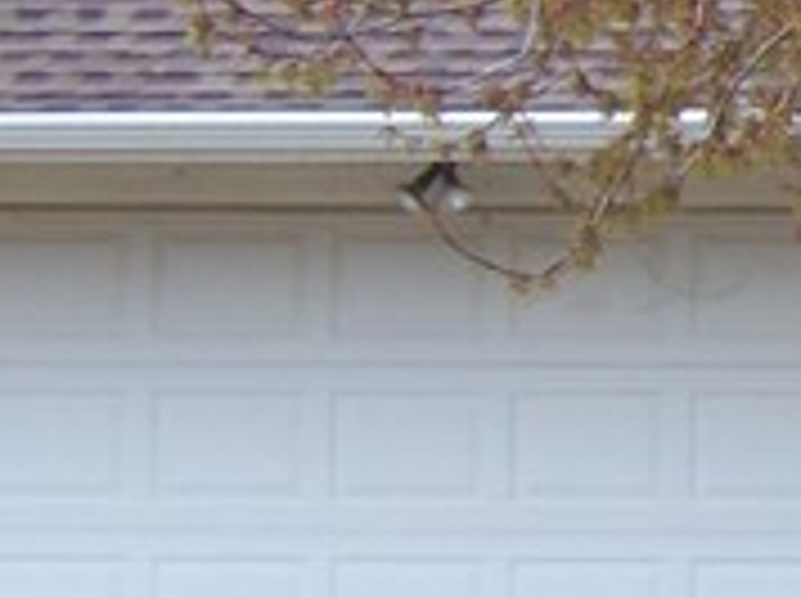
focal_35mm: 219
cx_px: 1908
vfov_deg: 6.8
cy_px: 391
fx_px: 5061
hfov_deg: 8.3
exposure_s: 1/250
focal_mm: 6.3
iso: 64
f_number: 2.8
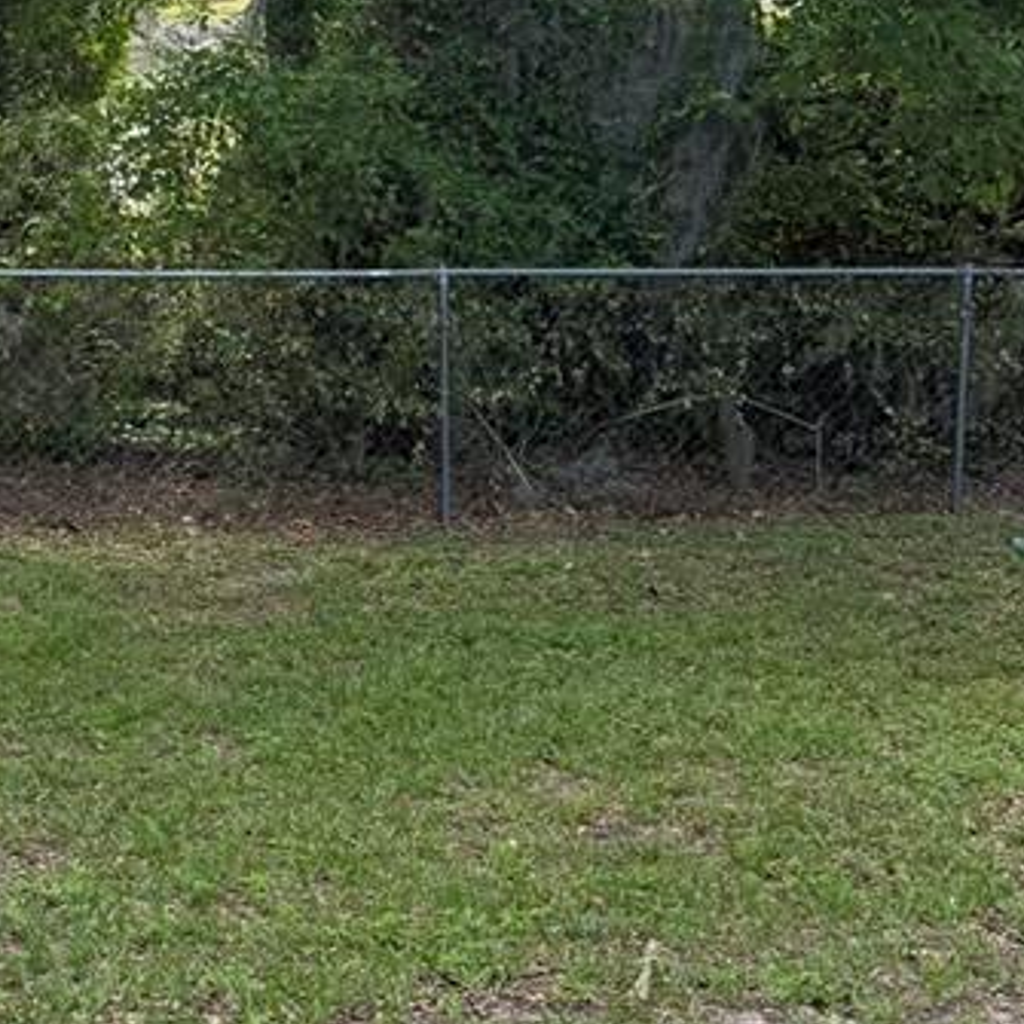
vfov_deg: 22.7
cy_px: 587
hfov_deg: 21.7
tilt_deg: -15.9
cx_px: -70
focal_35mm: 76
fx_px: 2544
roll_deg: -0.3
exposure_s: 1/607
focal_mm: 6.76
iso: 100
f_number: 1.78
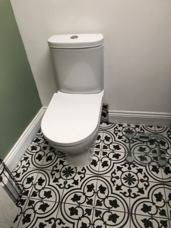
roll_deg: +7.0
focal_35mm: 28
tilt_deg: -40.9
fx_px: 184
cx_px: 86
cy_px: 114
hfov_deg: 49.7
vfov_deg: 63.4
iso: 40
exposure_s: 1/24
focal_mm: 3.99
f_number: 1.8
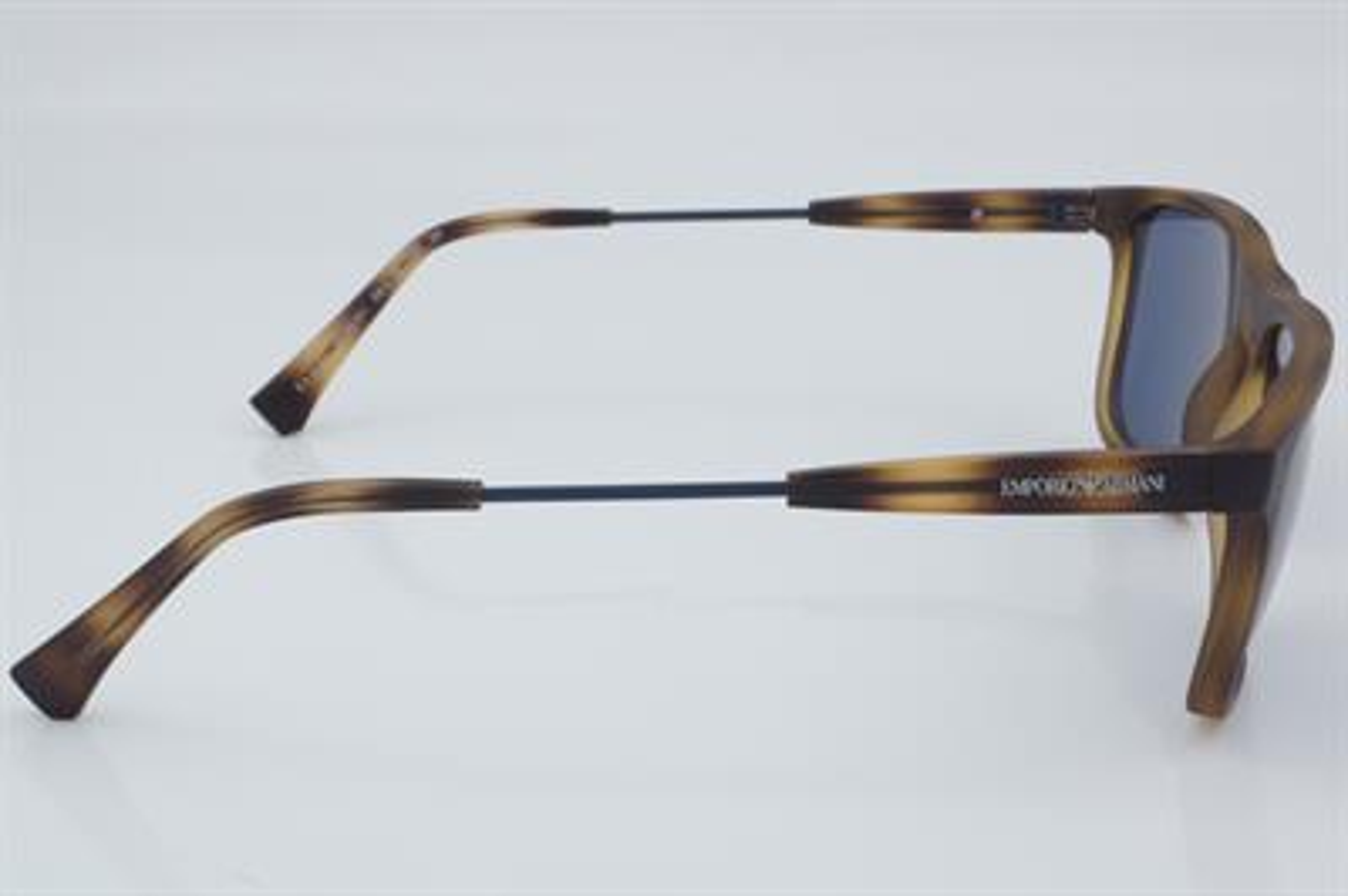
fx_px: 2806
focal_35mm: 75
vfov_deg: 18.2
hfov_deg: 27.0
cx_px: 674
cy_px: 448
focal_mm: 50
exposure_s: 1/4
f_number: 32
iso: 100
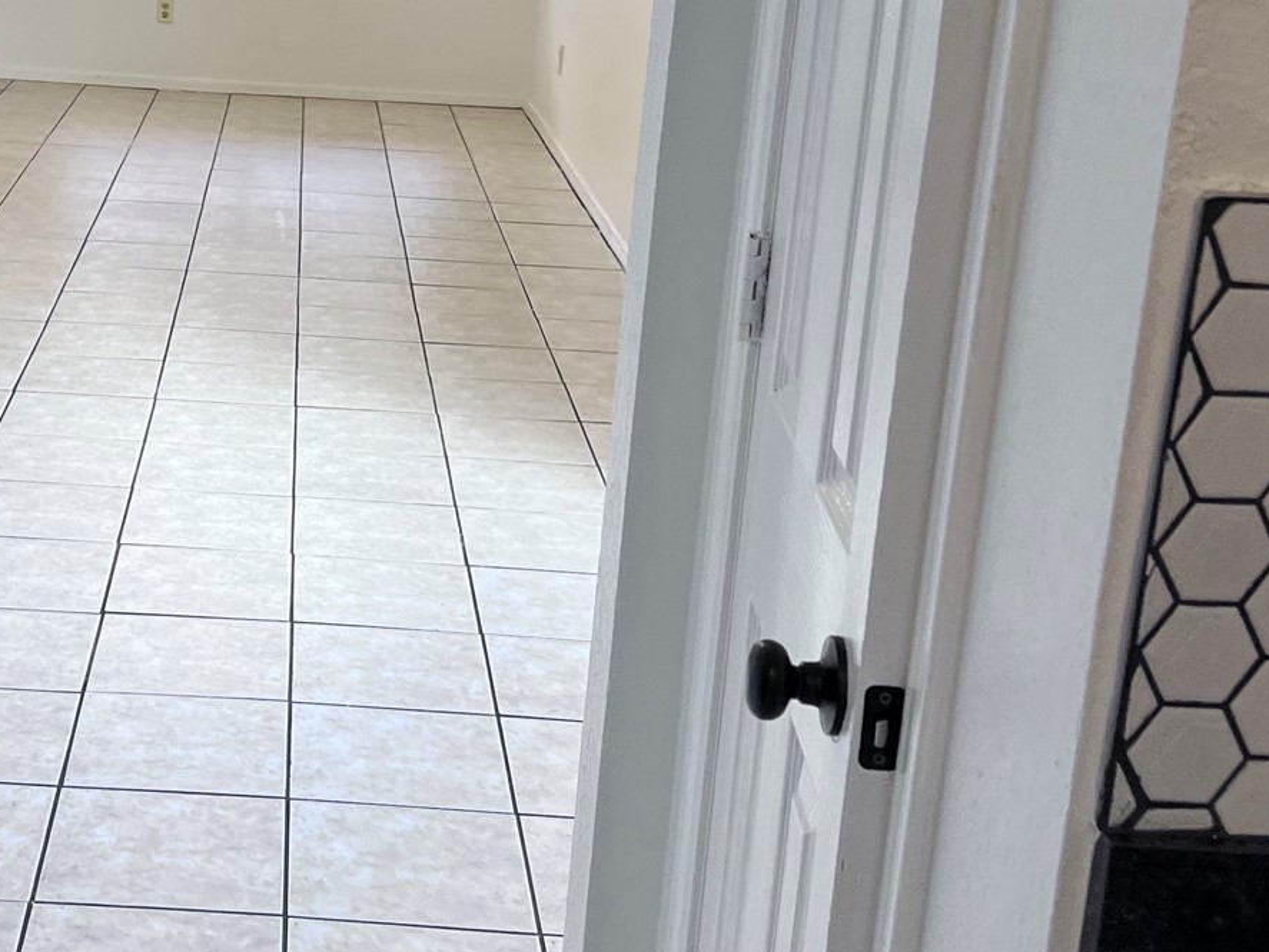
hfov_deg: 31.2
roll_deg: -5.0
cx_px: 212
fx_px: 2200
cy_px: 274
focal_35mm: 60
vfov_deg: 24.2
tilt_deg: -15.3
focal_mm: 5.7
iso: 80
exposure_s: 1/120
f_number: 1.5
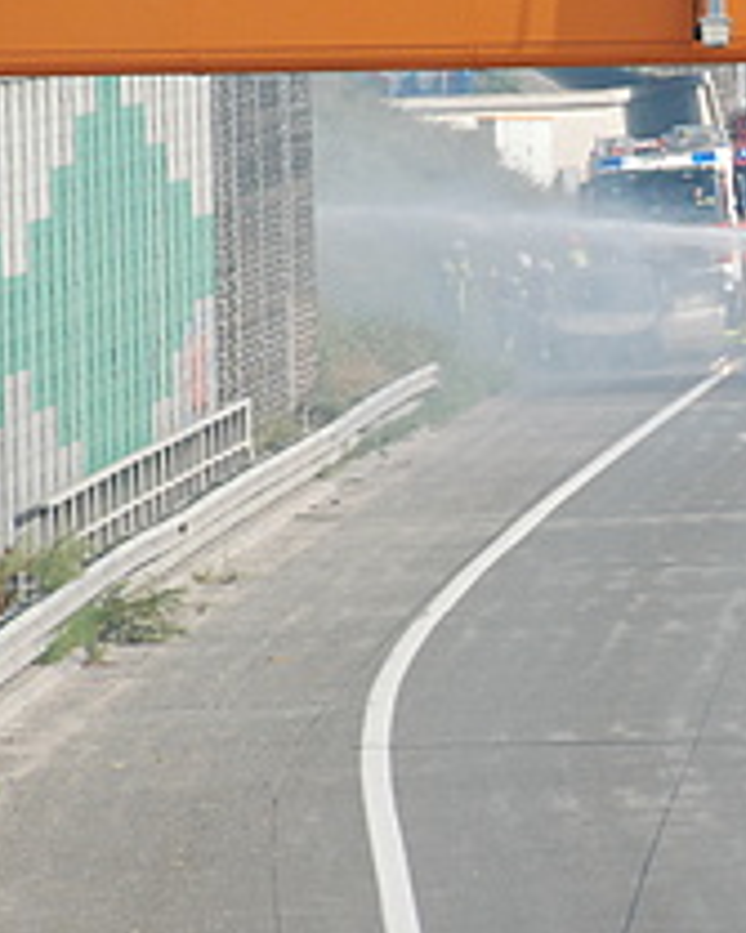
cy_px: 333
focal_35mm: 642
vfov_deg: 3.0
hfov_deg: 2.4
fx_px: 17731
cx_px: 762
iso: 1250
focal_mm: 200
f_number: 7.1
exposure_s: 1/3200
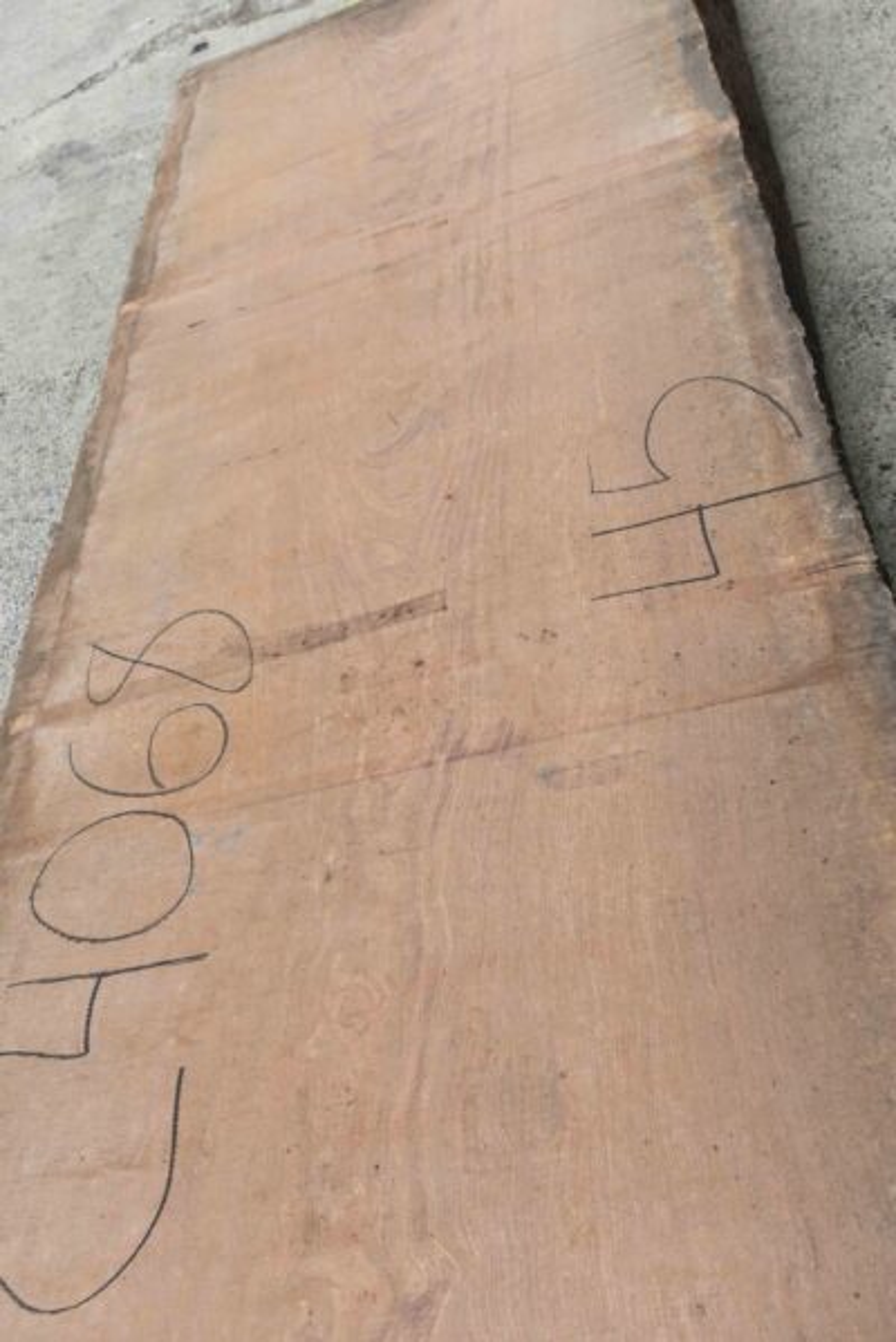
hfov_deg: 37.9
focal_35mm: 35
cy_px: 671
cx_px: 448
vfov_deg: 54.4
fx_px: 1305
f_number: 8
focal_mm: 35
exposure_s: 1/250
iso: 200
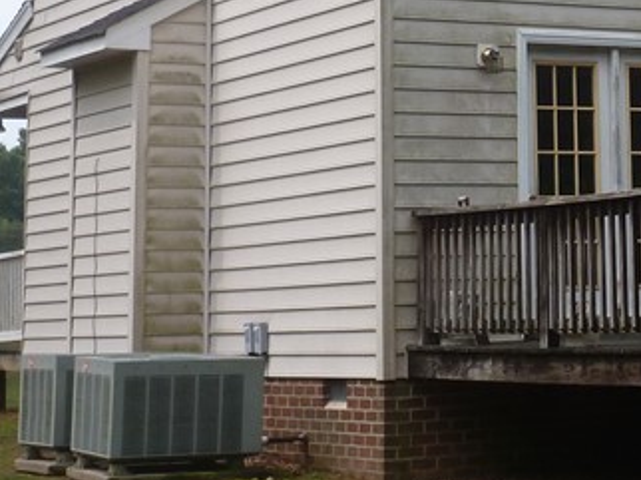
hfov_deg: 15.8
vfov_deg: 11.9
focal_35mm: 121
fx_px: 2239
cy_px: -114
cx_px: 729
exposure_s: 1/500
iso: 100
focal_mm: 6.8
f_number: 3.8
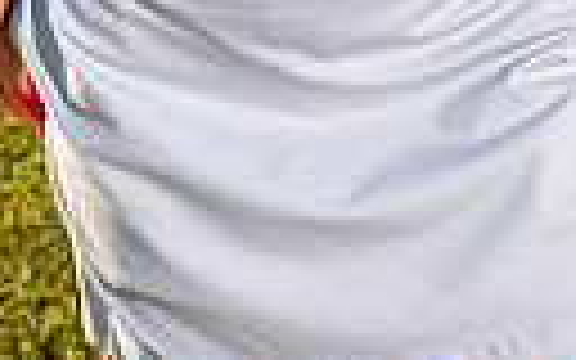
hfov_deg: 15.3
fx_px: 2135
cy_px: -576
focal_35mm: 136
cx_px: 414
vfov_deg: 8.6
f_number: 8
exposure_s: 1/250
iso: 100
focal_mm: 38
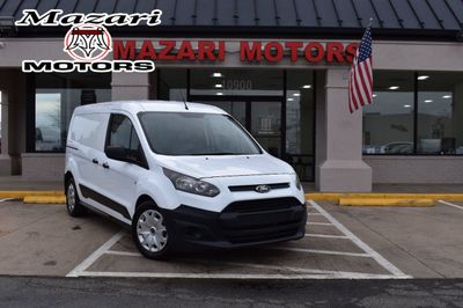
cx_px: 232
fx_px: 463
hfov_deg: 53.2
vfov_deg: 36.8
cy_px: 154
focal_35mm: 36
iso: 400
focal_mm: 24
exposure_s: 1/320
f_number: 10
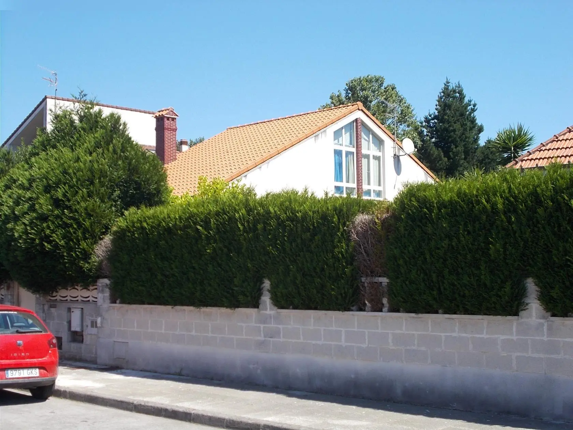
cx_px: 286
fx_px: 828
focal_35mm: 50
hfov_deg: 38.2
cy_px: 215
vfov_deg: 29.1
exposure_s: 1/400
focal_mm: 9
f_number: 4.5
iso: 80
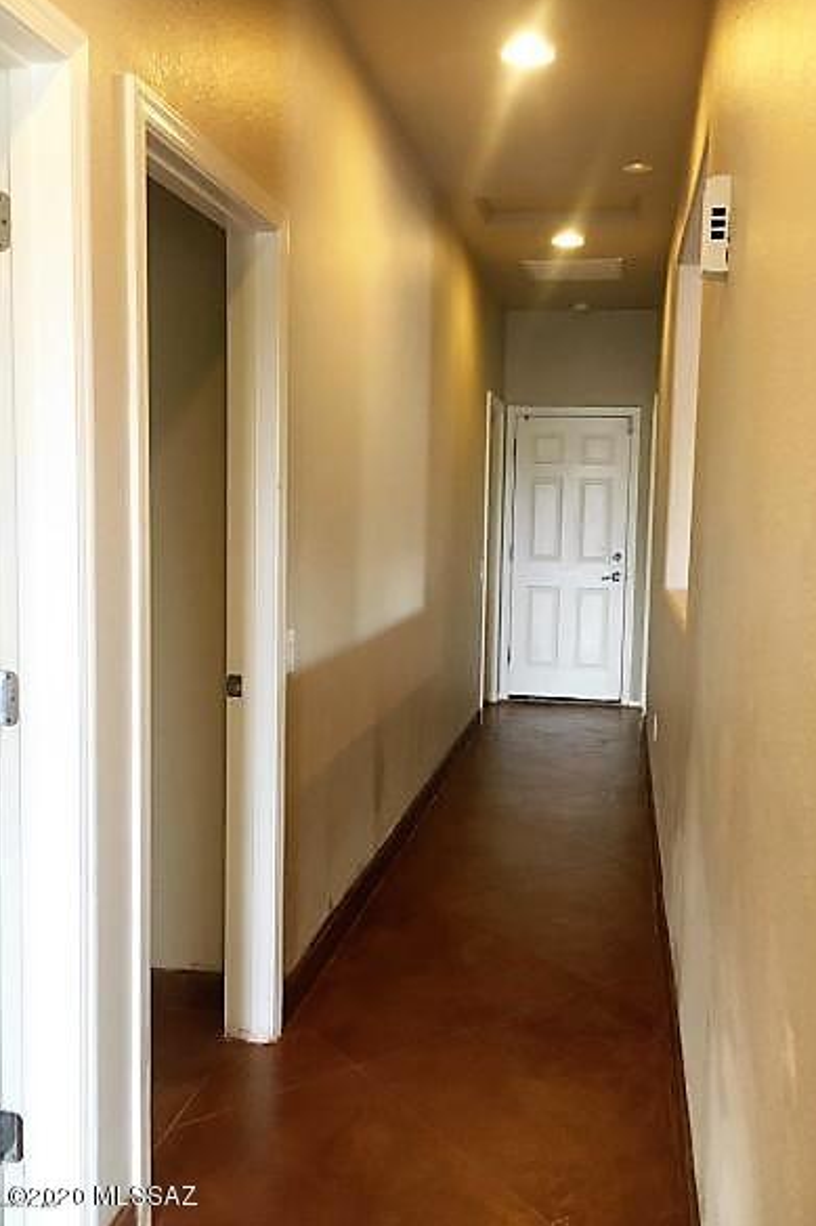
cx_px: 470
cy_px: 615
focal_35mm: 31
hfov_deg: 42.2
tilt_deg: -6.2
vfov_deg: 60.3
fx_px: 1055
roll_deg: +1.0
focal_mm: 4.15
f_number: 2.2
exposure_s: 1/30
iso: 125
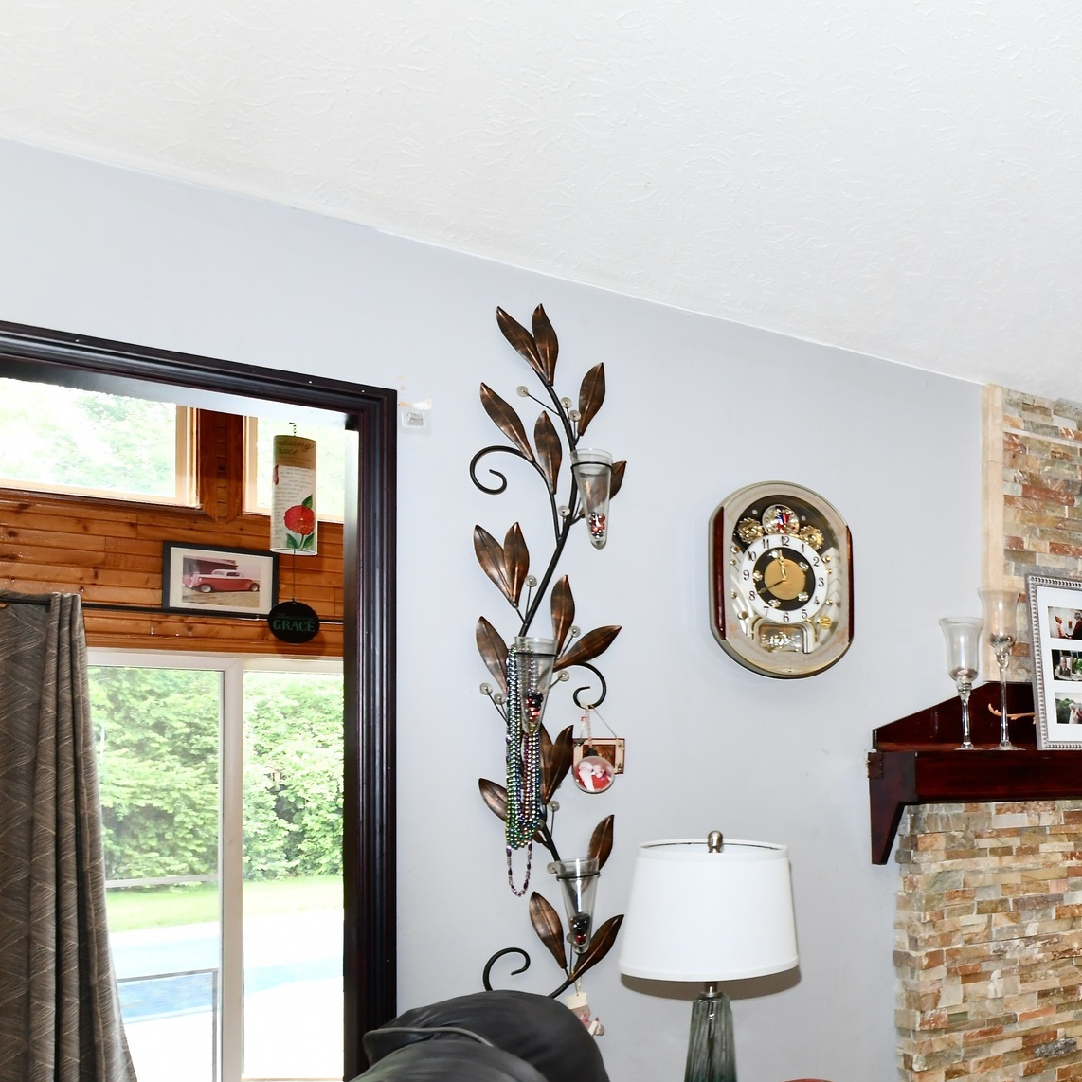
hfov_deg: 39.2
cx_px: 1256
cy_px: 780
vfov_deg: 49.5
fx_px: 1132
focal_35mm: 32
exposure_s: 1/60
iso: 640
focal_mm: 14
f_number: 6.3
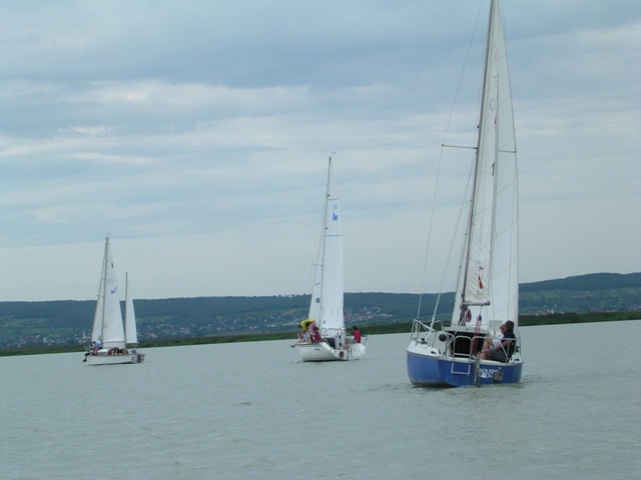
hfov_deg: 17.7
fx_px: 2055
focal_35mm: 111
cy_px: 240
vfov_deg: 13.3
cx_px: 320
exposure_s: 1/349
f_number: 4.8
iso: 100
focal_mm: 16.8
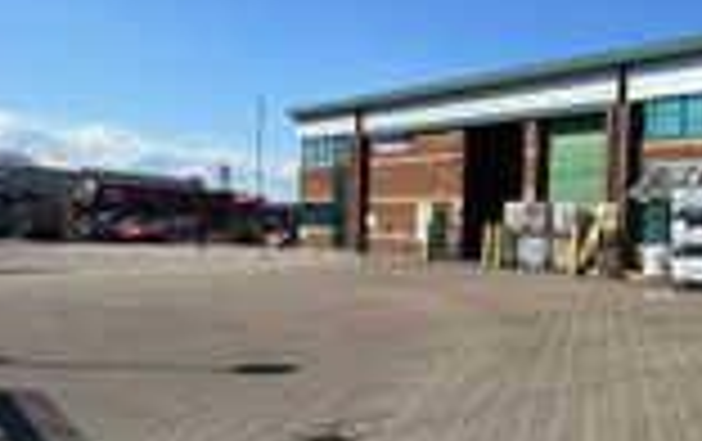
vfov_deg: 33.6
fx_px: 728
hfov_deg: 44.8
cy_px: 266
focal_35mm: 38
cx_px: 680
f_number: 2.2
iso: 50
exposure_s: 1/2273
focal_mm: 2.22
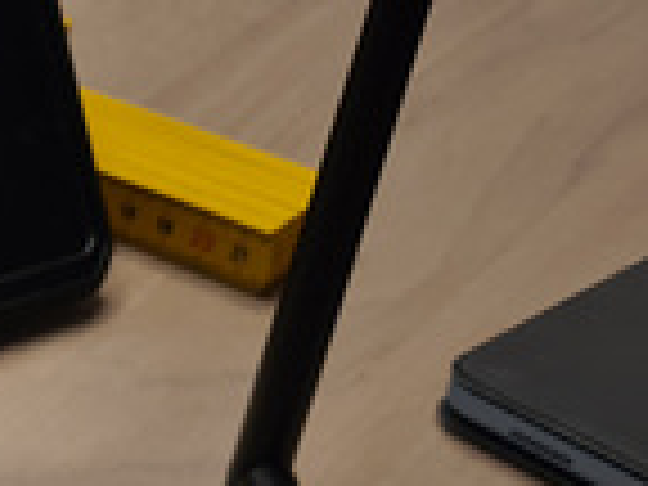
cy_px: 904
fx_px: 2022
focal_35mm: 108
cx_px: -446
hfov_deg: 16.0
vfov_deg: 12.4
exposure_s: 1/100
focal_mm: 5.4
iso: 64
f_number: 1.8
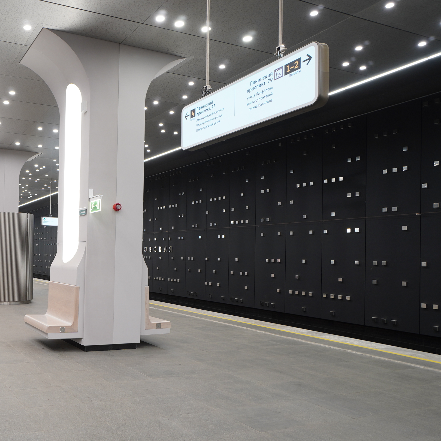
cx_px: 70
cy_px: 247
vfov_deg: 52.7
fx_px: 444
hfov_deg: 48.8
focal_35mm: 31
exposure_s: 1/6
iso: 100
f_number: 6.3
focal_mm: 13
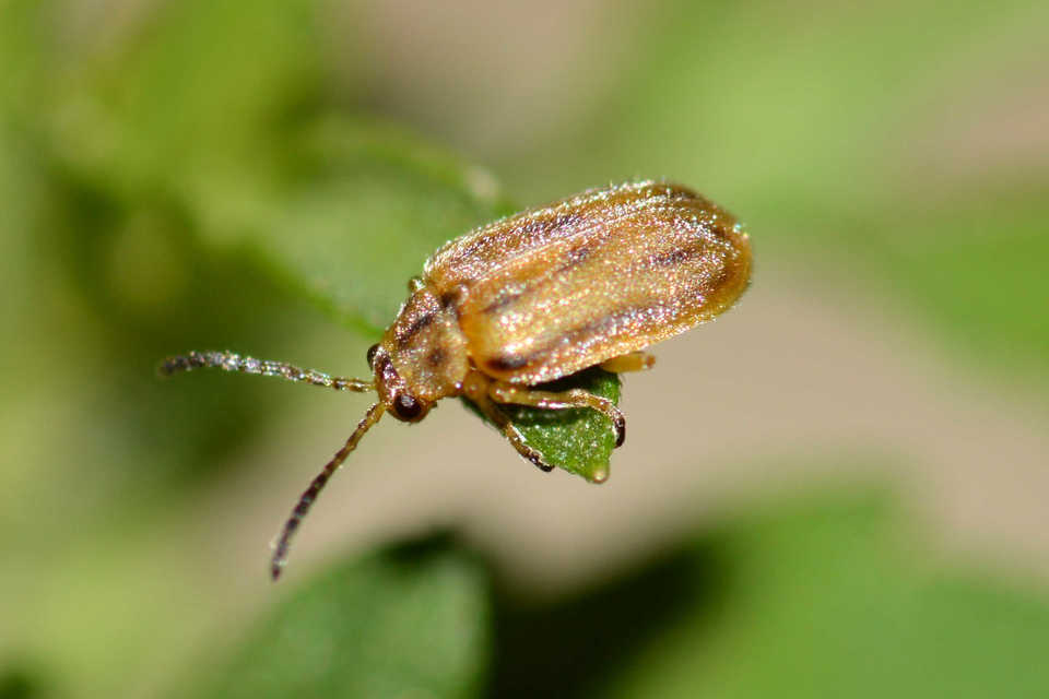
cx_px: 524
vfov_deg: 9.1
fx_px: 4370
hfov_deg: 13.7
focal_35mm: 150
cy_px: 350
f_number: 14
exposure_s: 1/200
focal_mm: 100
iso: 100
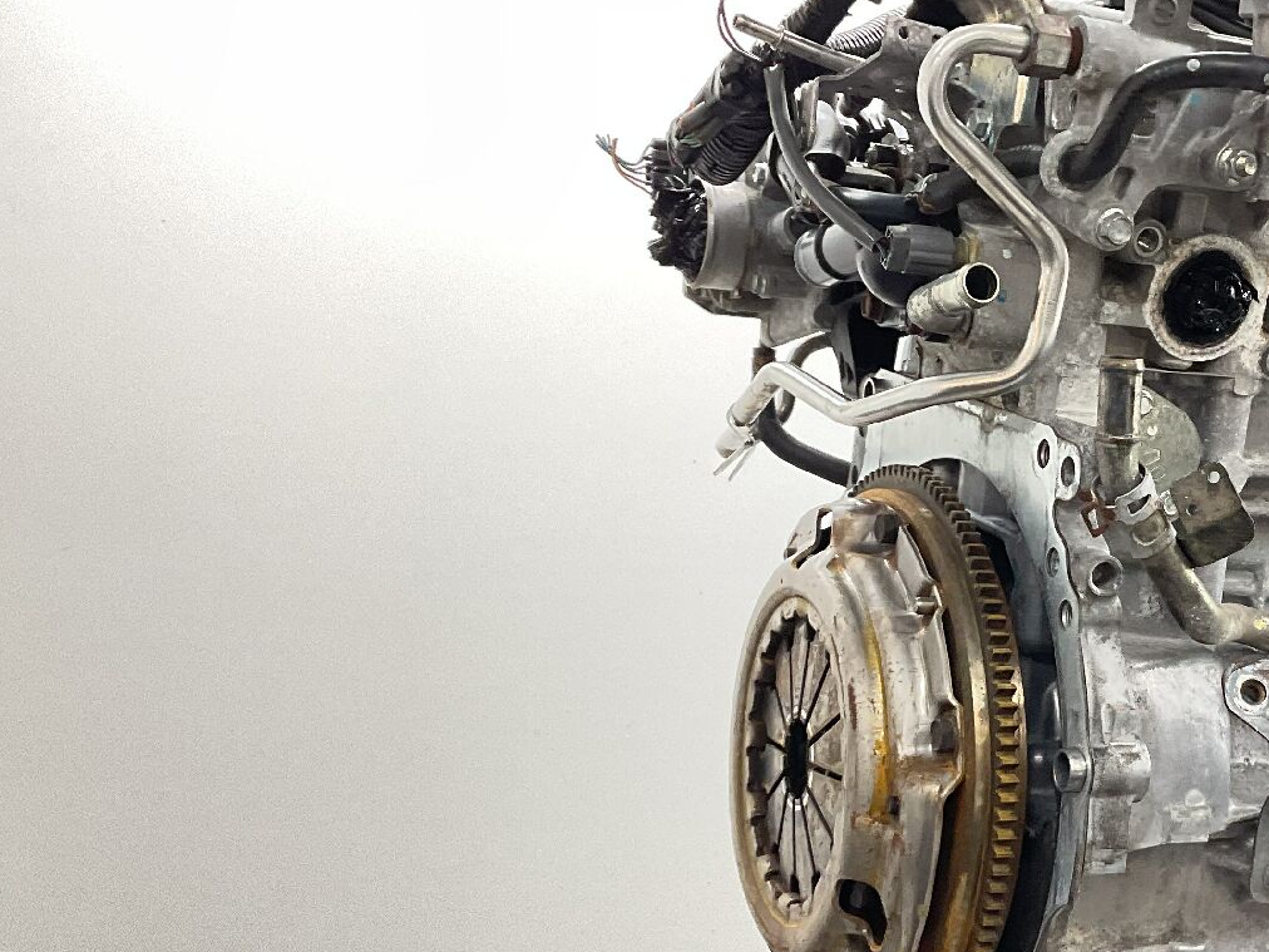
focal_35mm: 55
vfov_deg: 26.5
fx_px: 2016
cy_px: 558
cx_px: 1104
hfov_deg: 33.4
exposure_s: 1/50
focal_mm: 3
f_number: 1.8
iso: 125
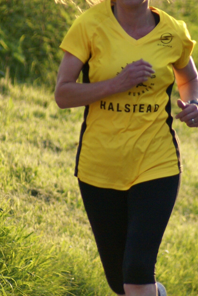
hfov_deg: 1.8
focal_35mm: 763
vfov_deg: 2.7
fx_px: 6282
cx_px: 141
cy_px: 145
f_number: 5.6
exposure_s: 1/500
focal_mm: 250
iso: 640
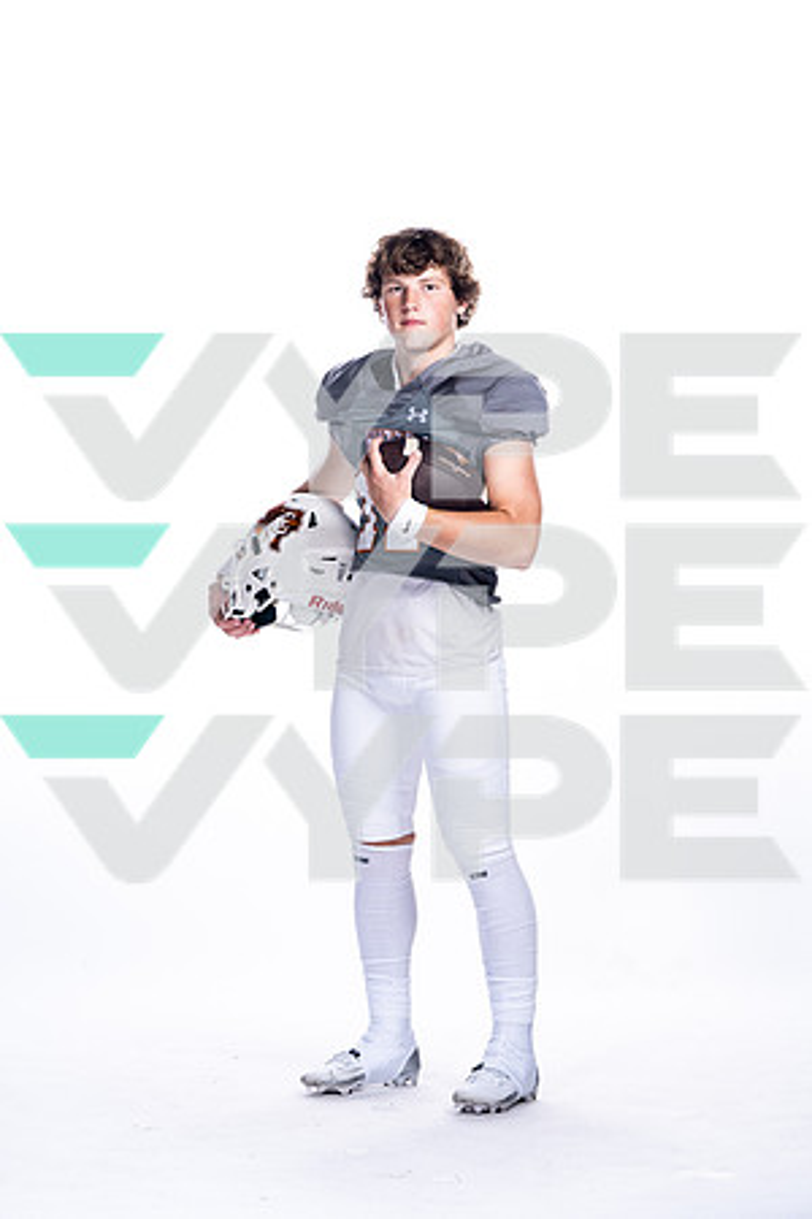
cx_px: 406
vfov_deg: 18.1
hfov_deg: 12.1
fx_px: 3823
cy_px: 610
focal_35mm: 113
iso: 400
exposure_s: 1/250
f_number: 5.6
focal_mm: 113
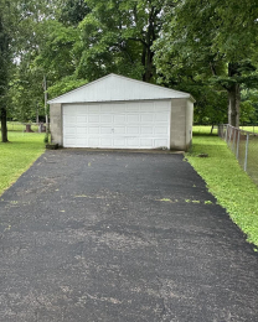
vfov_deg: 51.5
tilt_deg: -6.3
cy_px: 165
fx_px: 334
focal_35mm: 35
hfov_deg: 39.8
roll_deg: +0.9
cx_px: 38
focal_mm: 2.22
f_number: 2.2
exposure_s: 1/189
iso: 40
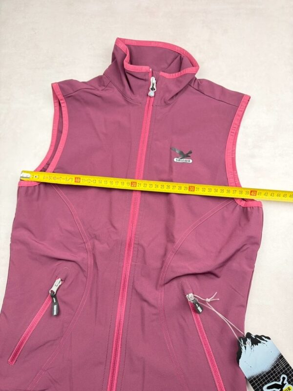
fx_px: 271
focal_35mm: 24
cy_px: 196
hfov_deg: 56.8
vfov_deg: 71.6
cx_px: 146
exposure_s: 1/100
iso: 200
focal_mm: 6.76
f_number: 1.78
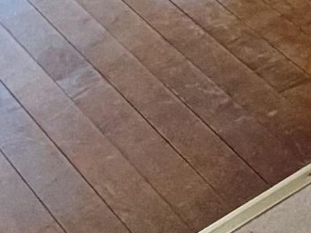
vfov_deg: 10.6
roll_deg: -2.1
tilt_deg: -15.6
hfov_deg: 10.5
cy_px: -398
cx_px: 996
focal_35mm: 110
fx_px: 988
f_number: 2.2
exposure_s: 1/120
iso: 160
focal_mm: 2.22
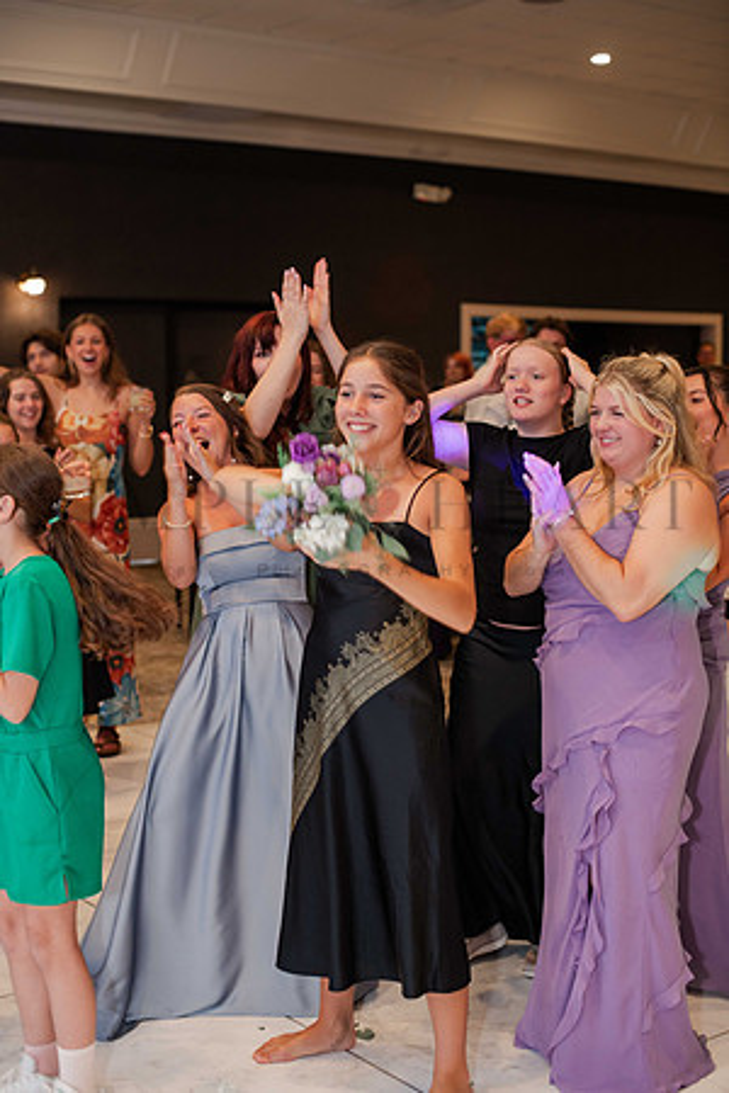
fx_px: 1519
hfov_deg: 27.0
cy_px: 546
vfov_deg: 39.6
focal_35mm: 50
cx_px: 364
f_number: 3.5
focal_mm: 50
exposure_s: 1/125
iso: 250
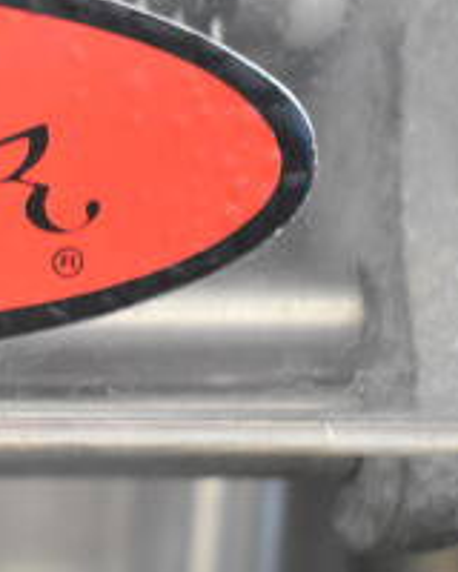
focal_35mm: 124
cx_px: -412
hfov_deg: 11.4
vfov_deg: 15.4
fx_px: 2108
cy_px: 147
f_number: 4.2
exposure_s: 1/50
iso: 2500
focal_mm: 29
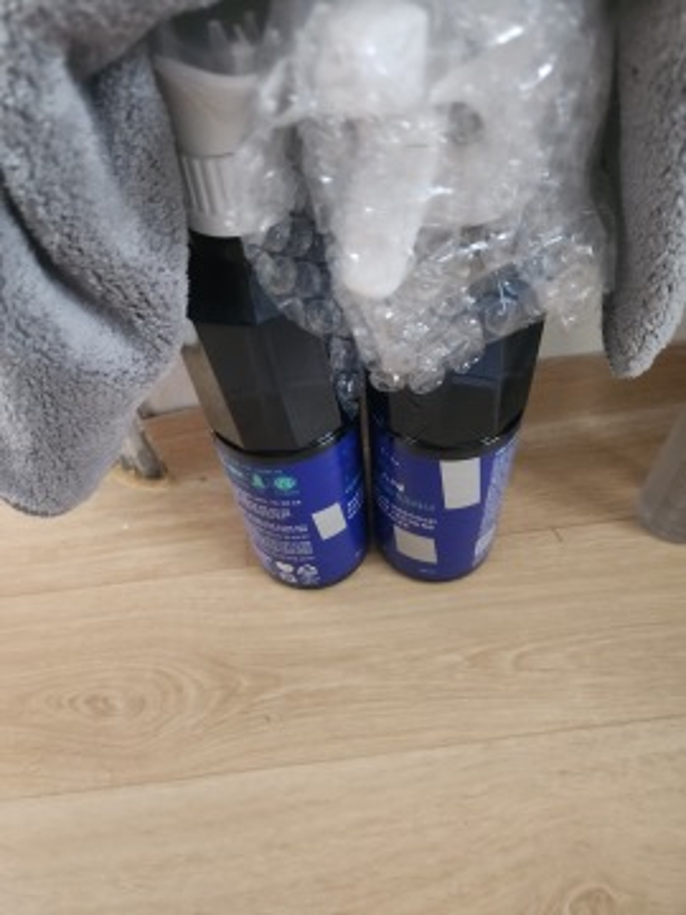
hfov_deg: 58.9
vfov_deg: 73.9
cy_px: 458
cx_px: 343
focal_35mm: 23
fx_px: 608
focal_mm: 5.4
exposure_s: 1/24
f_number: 1.8
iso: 640
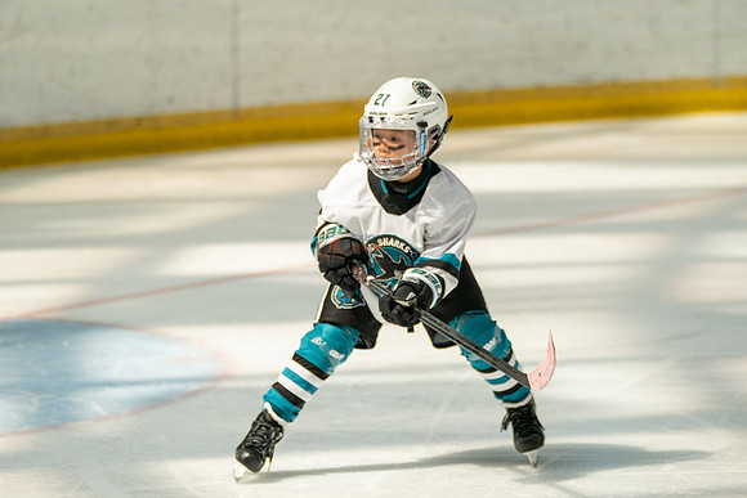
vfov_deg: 5.0
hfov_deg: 7.6
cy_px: 171
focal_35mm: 272
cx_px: 313
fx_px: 5655
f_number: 3.2
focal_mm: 186
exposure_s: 1/6400
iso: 1600
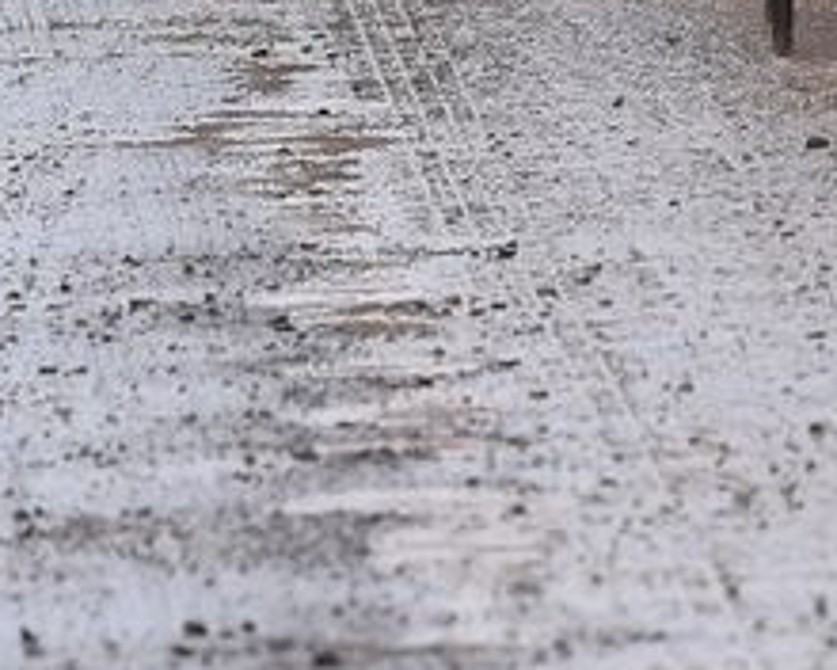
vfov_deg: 1.4
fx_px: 27101
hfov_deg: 1.8
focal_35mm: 1094
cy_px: -864
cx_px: 810
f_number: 6.3
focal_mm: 200
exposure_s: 1/1250
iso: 1600
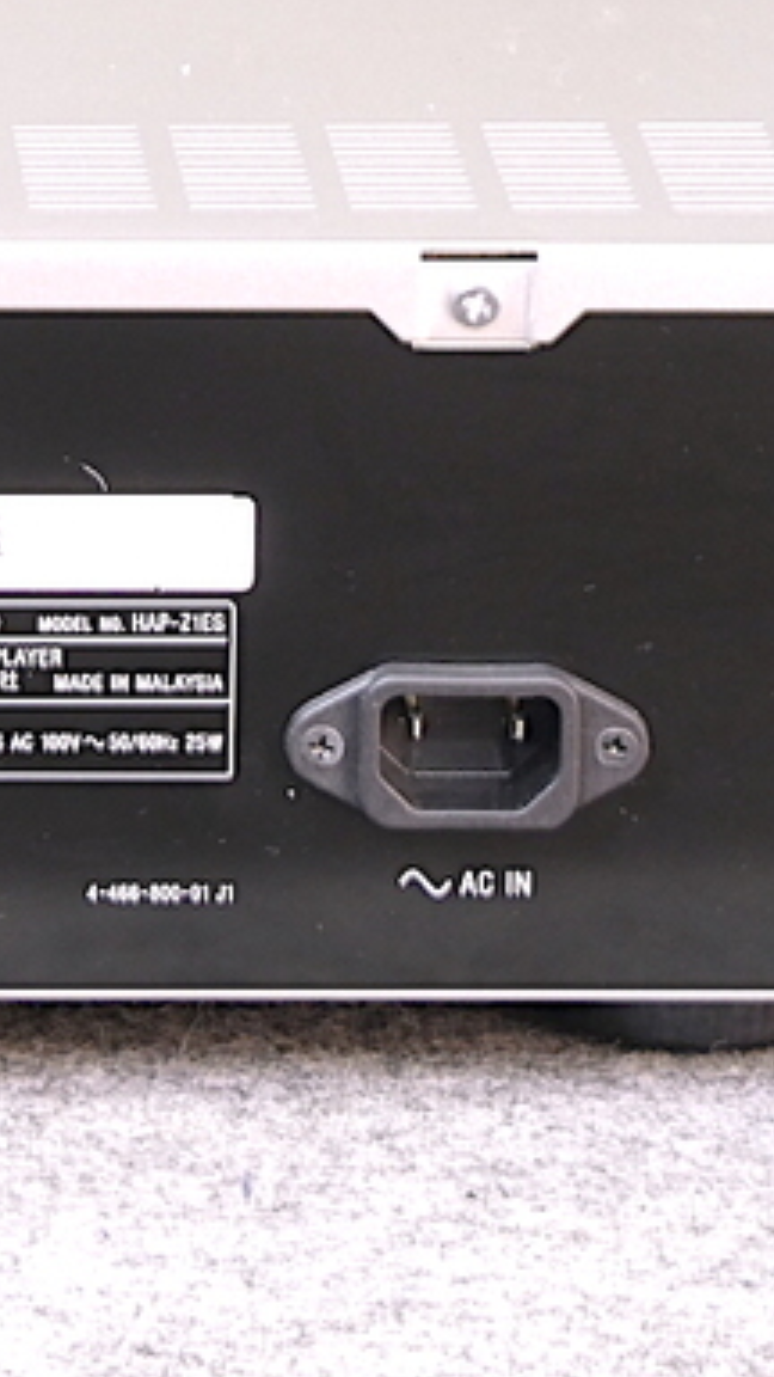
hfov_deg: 3.9
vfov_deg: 6.9
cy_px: 298
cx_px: -559
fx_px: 11420
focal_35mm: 313
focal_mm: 20.6
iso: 100
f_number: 5.1
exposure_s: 1/1.3
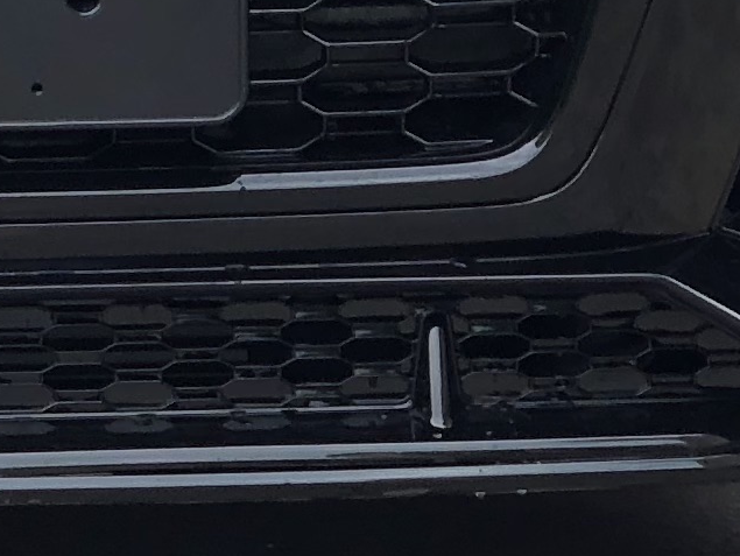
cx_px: -425
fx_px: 7059
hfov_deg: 5.9
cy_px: -287
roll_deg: +0.1
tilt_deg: -5.5
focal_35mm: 330
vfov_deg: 4.5
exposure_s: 1/214
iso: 16
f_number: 2.4
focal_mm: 6
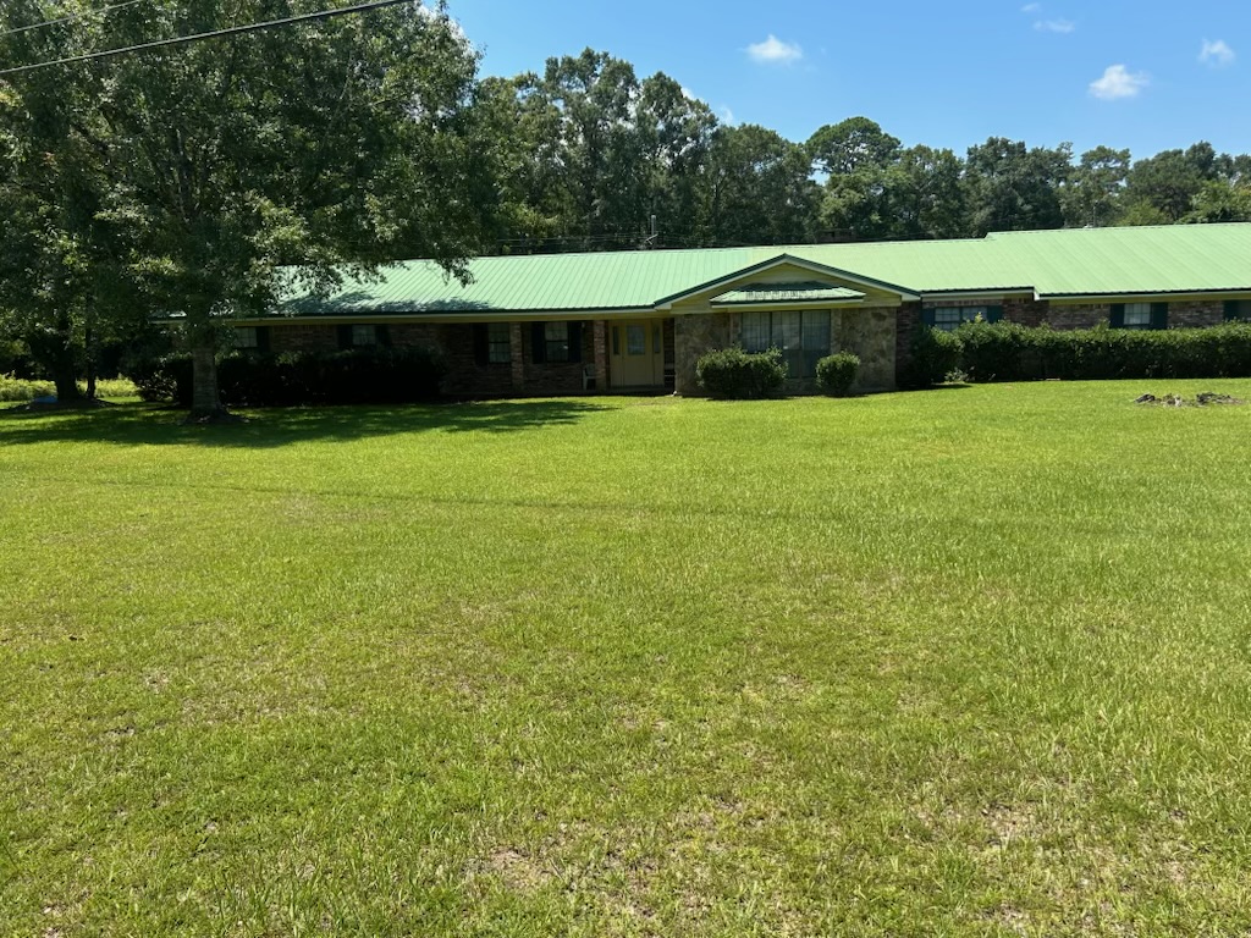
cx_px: 626
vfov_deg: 53.1
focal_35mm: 26
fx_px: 940
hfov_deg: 67.3
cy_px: 469
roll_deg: +2.3
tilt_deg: -7.4
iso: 50
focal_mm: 5.7
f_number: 1.5
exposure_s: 1/2457
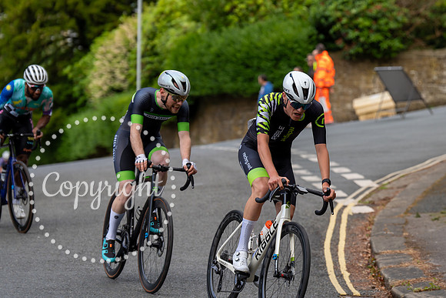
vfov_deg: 8.5
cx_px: 288
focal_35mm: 161
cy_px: 106
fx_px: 1997
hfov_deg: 12.7
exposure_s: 1/800
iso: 400
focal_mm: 125
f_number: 3.5
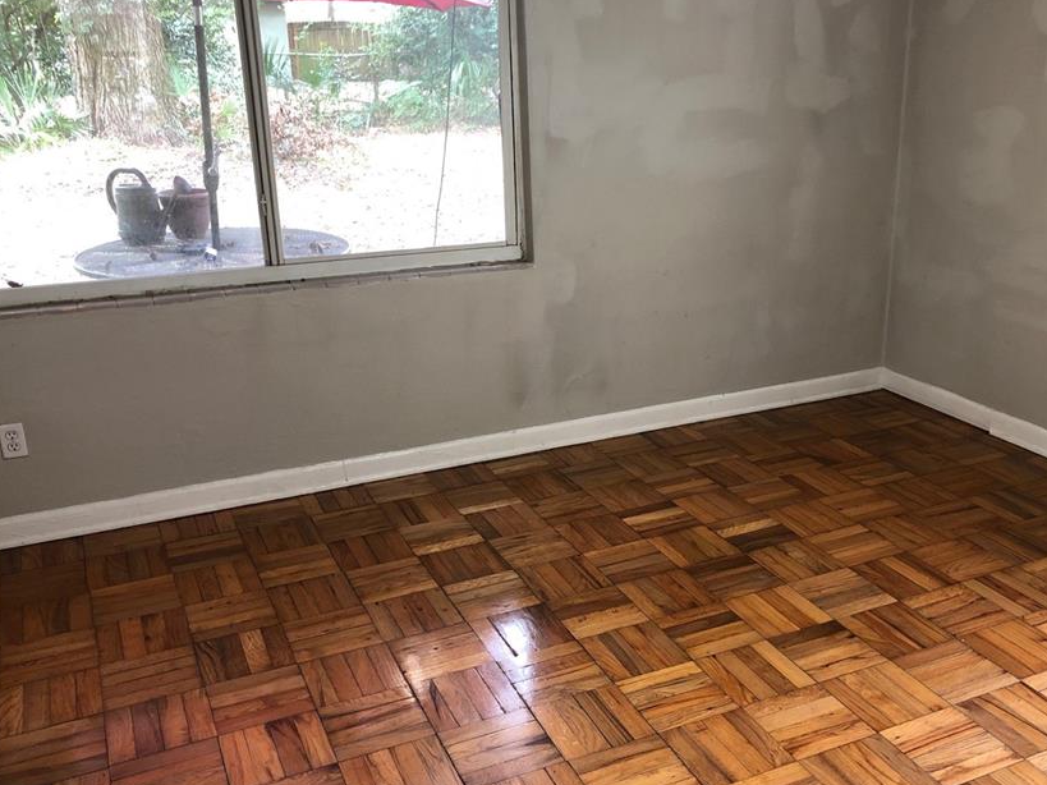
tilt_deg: -21.5
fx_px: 1058
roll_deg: +1.4
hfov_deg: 52.3
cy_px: 444
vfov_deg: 40.6
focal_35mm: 35
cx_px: 625
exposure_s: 1/15
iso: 40
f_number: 1.8
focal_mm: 3.99
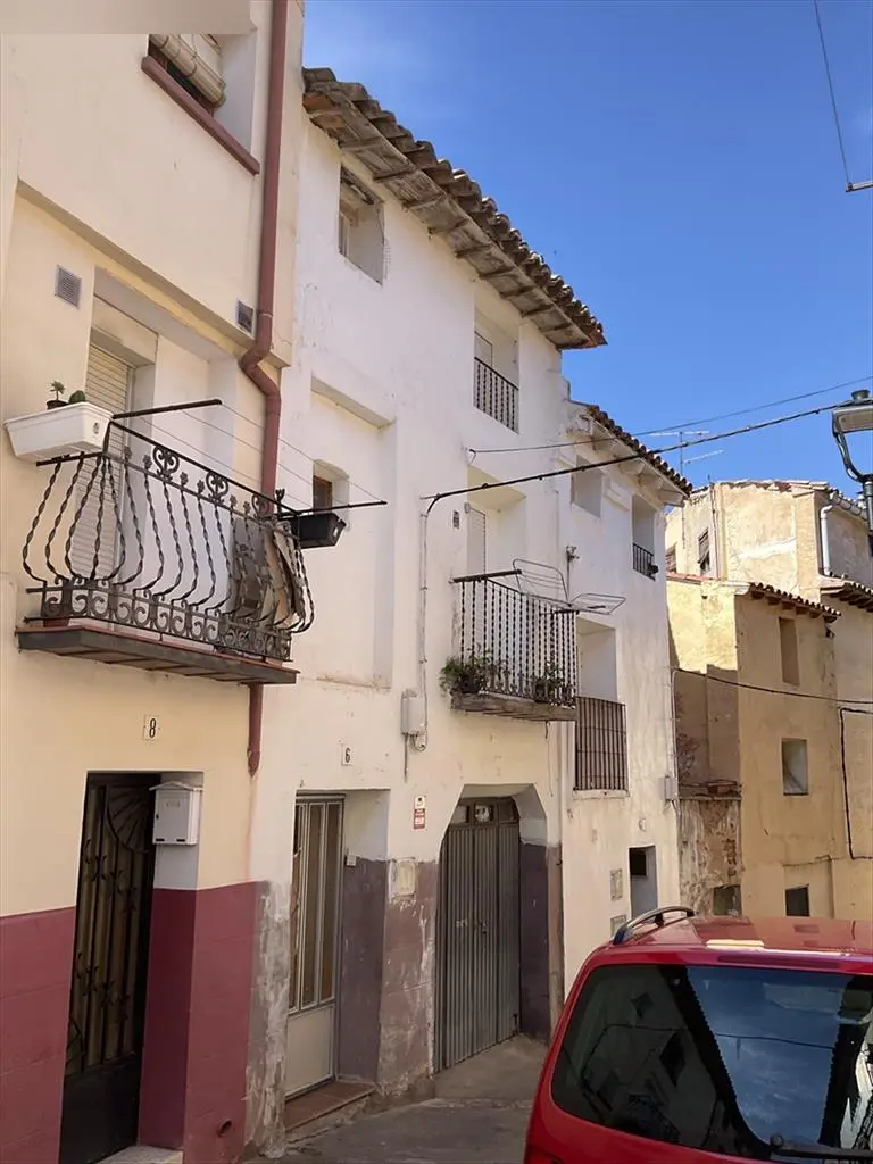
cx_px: 436
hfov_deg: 48.2
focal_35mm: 29
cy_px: 582
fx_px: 975
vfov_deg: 61.7
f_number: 1.8
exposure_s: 1/1311
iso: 25
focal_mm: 3
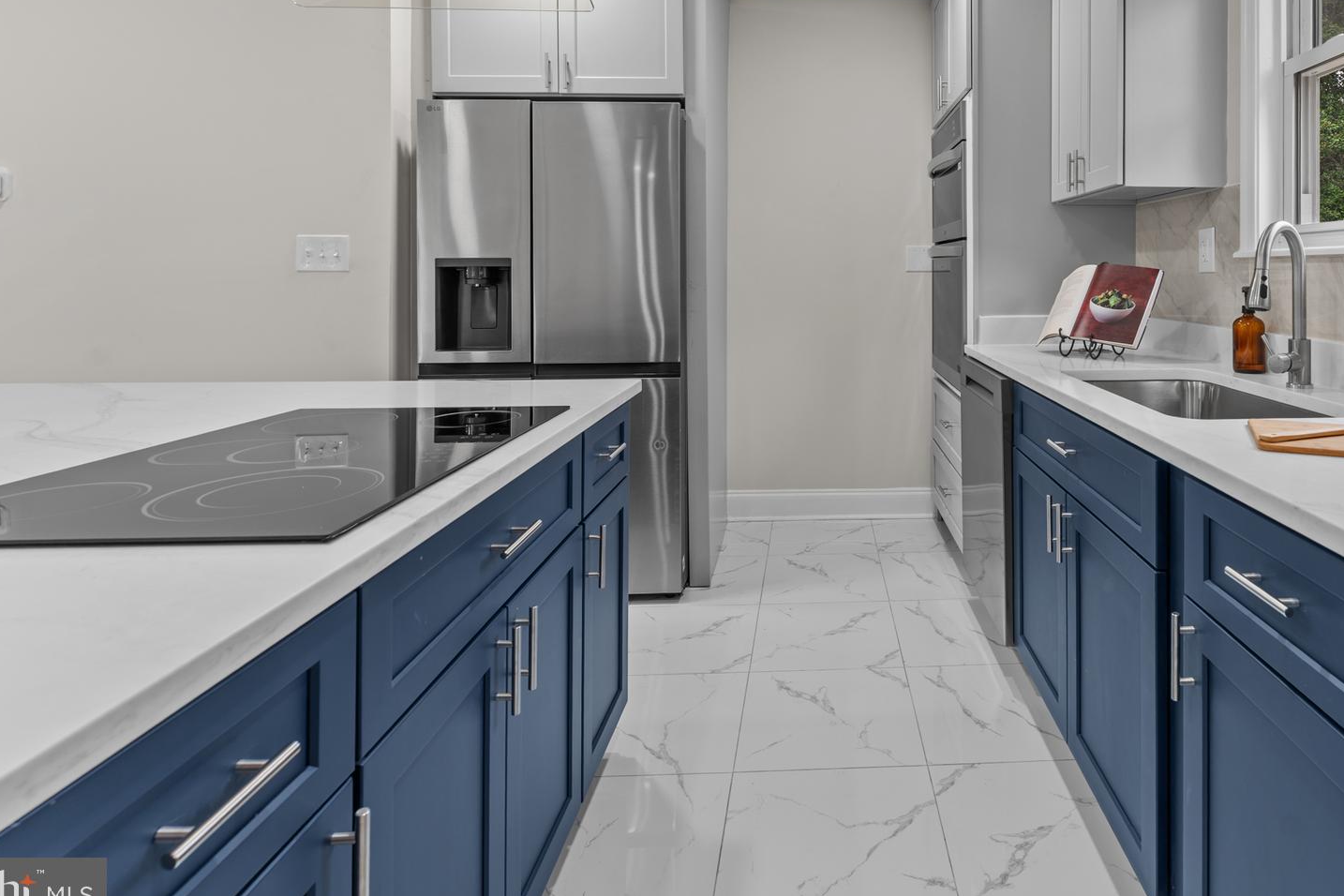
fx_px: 747
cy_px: 286
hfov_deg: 82.0
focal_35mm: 20
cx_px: 859
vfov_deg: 60.2
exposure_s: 1/1.25
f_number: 8
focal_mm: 14
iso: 100
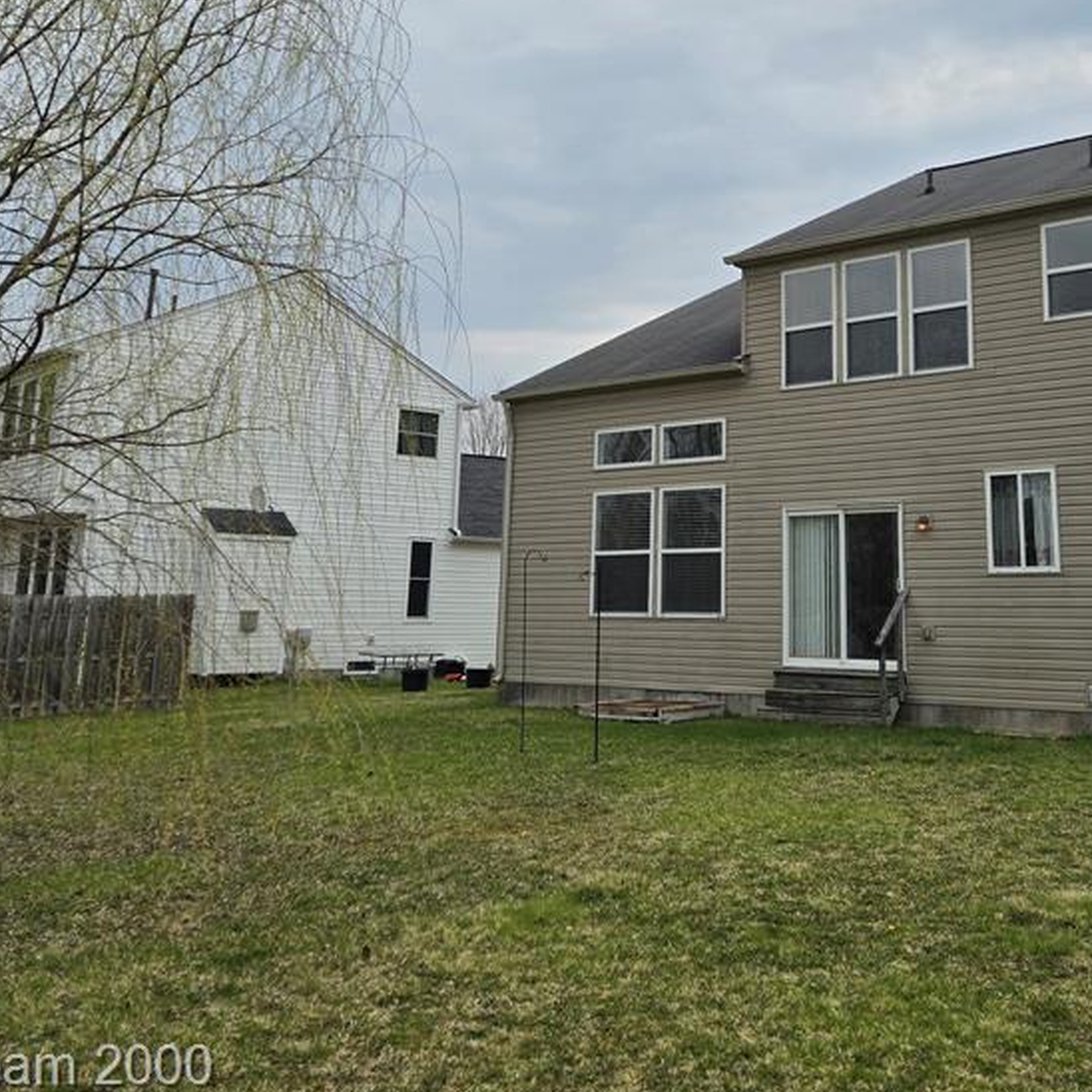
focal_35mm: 38
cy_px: 339
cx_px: 725
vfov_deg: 43.1
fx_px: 1356
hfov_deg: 43.3
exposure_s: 1/2476
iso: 25
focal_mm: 5.4
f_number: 1.8
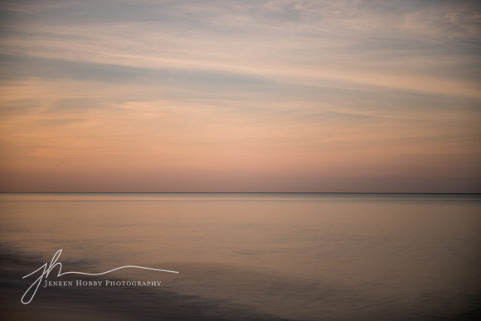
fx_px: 882
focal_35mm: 66
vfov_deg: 20.6
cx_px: 240
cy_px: 160
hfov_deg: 30.5
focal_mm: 66
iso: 64
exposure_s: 4
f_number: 2.8
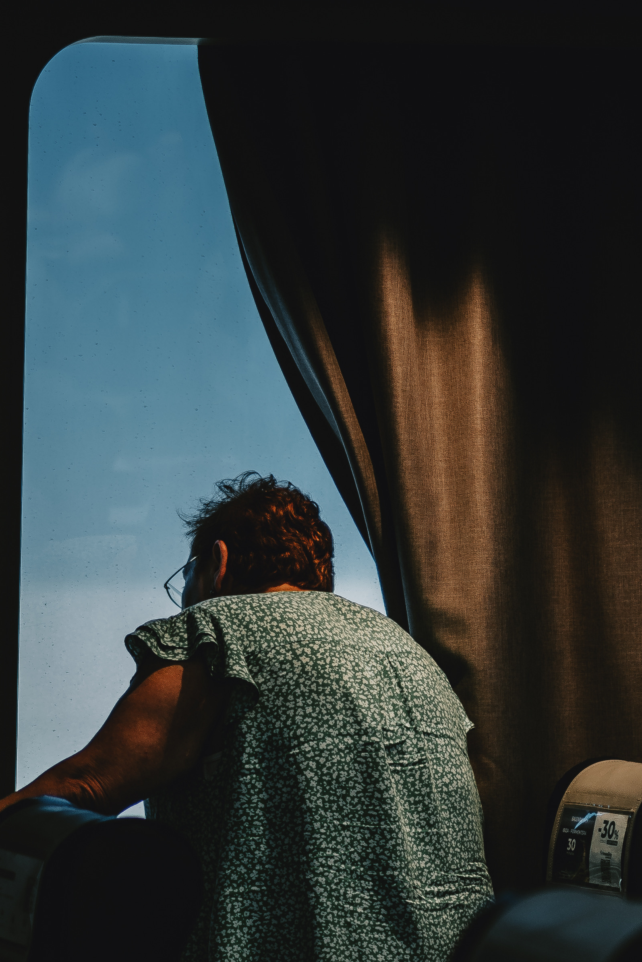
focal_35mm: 157
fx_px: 4198
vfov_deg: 13.1
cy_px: 485
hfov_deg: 8.7
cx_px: 364
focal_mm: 55
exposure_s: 1/200
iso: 160
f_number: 1.8
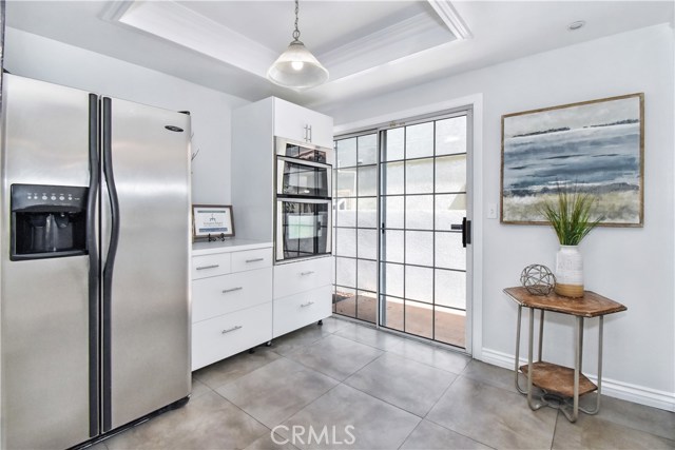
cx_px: 338
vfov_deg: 77.4
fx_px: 281
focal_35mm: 15
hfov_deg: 100.4
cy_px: 225
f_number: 8
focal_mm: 10
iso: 1000
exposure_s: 1/250
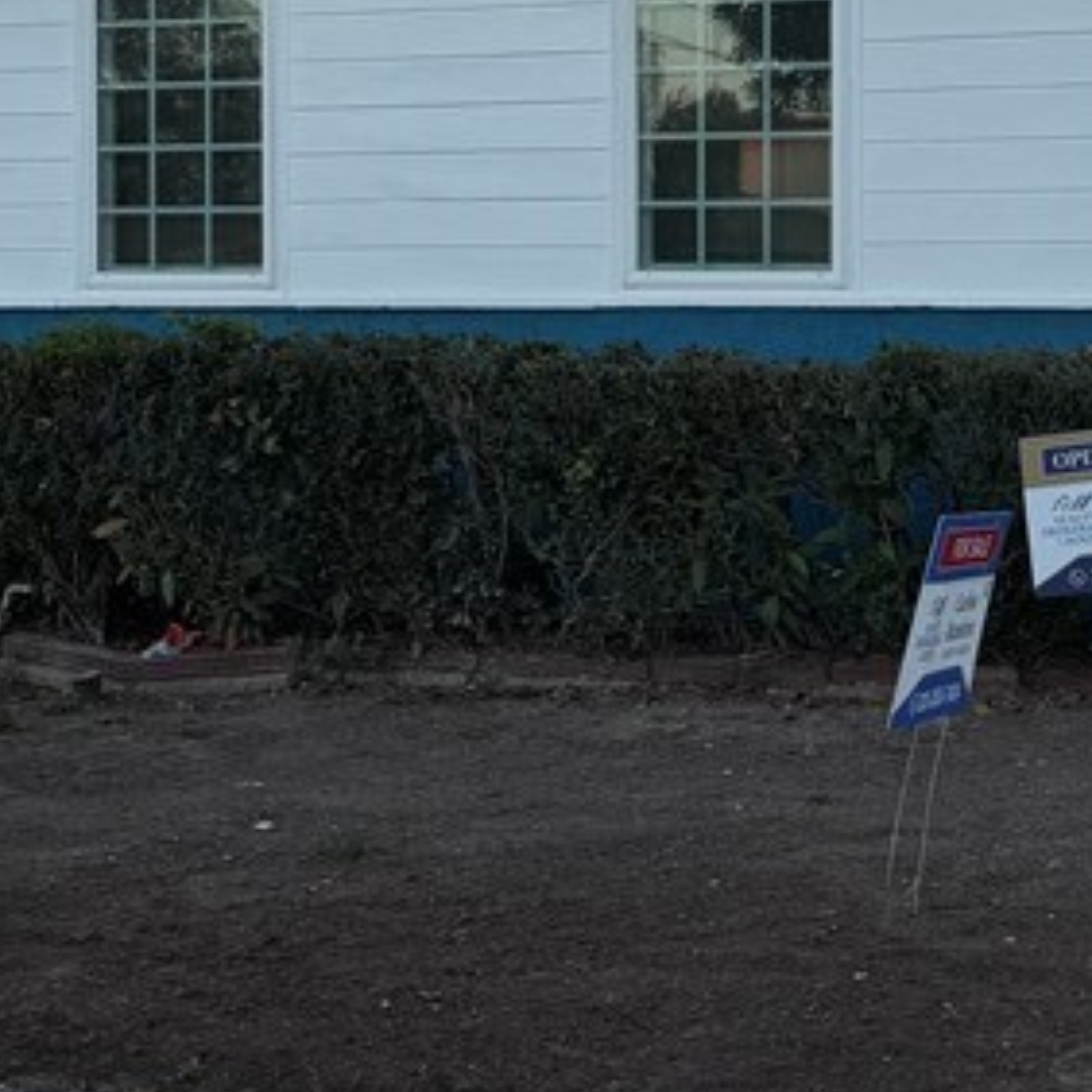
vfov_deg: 22.2
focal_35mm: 77
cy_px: 248
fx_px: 2748
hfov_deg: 22.4
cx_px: 740
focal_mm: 6.76
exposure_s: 1/728
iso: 80
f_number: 1.78
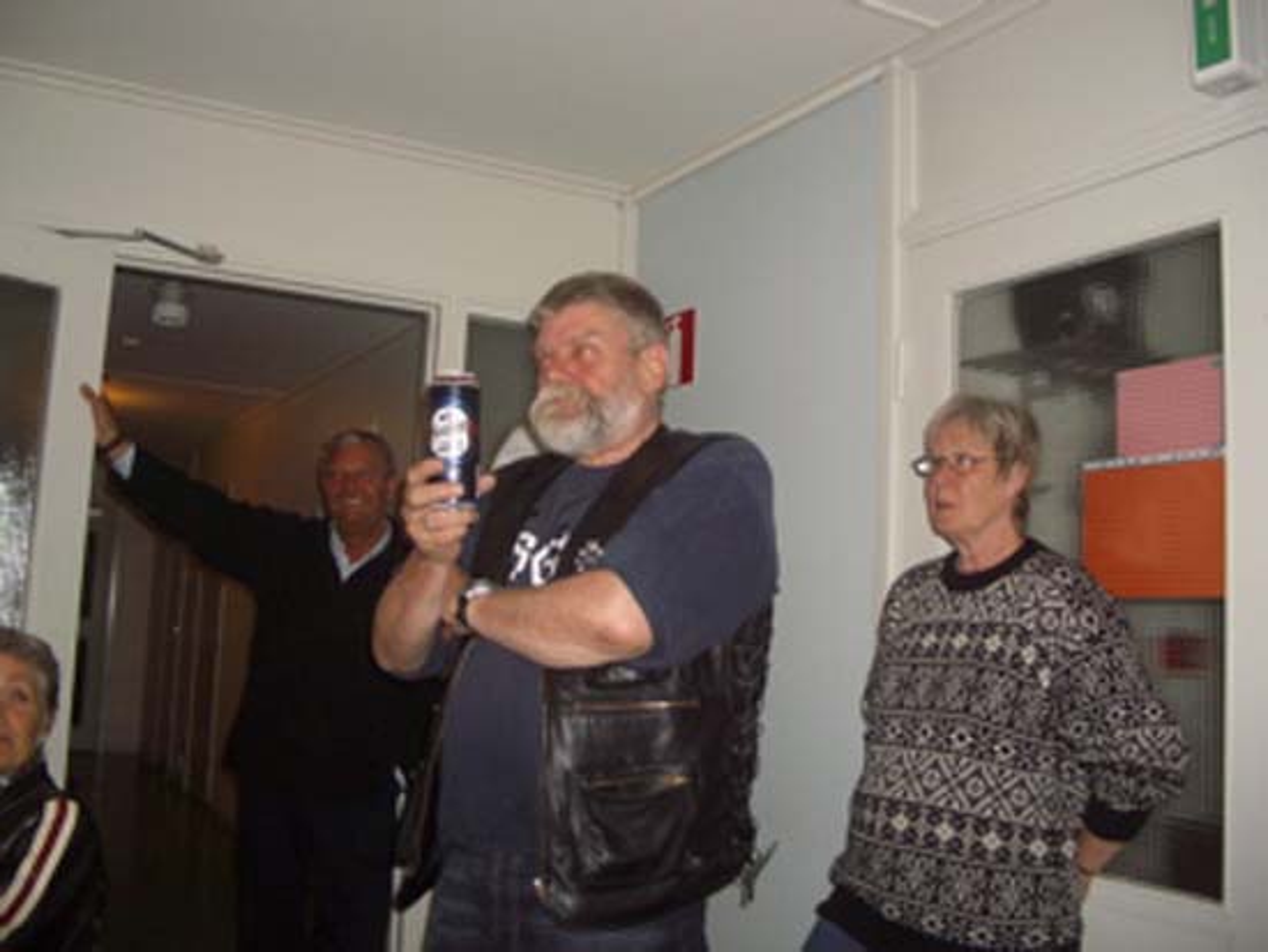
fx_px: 1283
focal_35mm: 35
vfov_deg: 40.7
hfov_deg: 52.6
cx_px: 634
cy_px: 476
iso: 100
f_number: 2.6
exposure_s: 1/60
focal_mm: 5.8
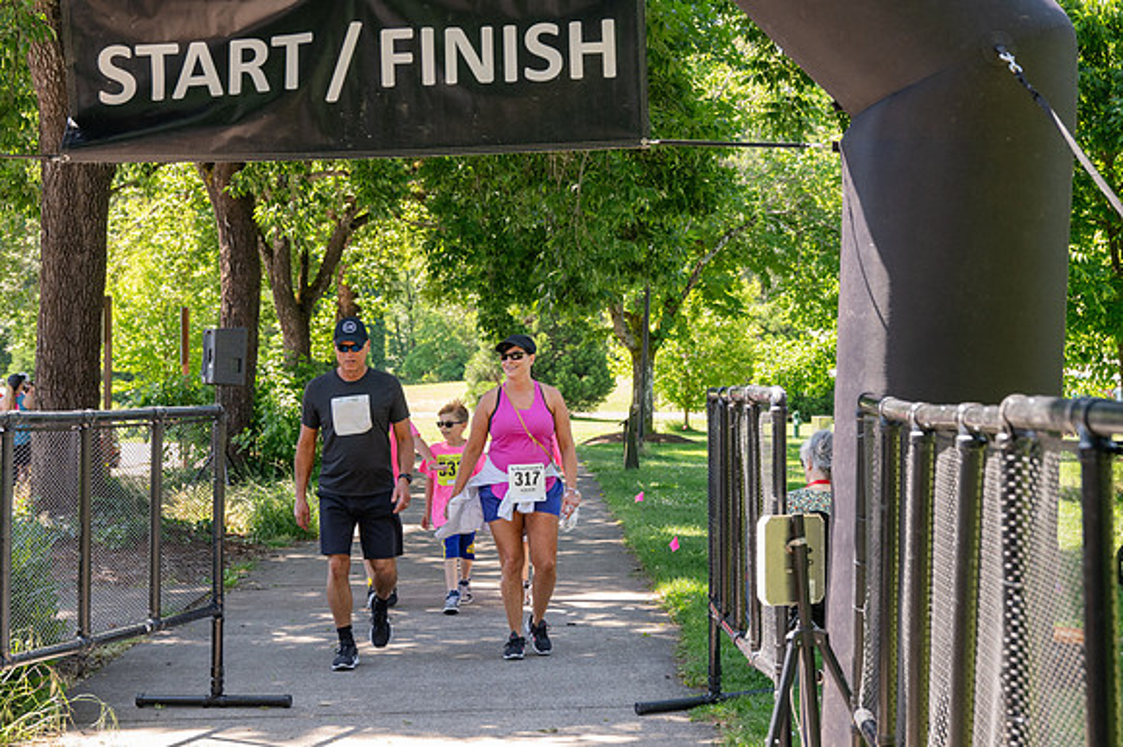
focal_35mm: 72
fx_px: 2245
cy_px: 374
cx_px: 562
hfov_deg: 28.1
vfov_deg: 18.9
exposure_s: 1/400
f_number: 4
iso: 500
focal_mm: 48
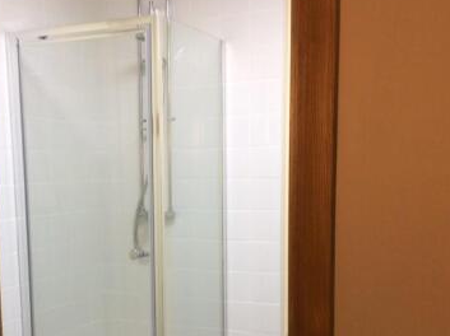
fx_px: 688
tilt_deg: -8.5
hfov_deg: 35.9
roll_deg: +2.0
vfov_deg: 27.0
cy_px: 259
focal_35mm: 53
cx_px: 152
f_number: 2.4
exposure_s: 1/25
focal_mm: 3.3
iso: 40
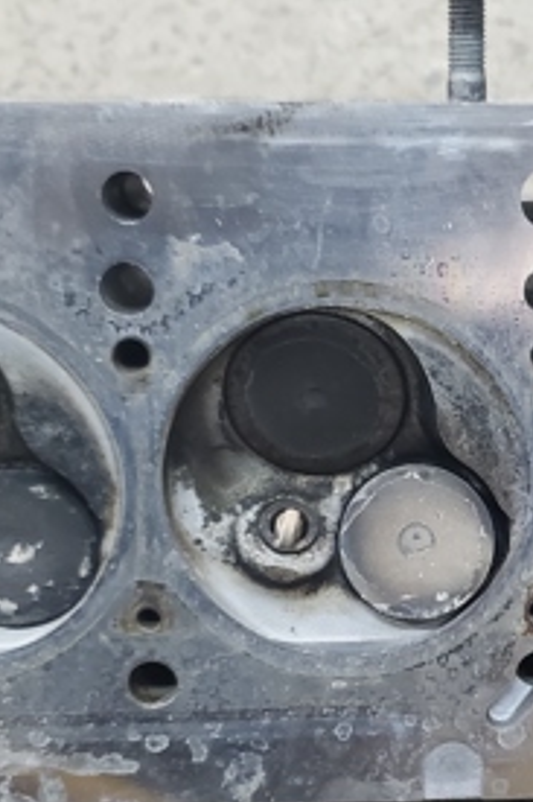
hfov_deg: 21.0
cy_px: 529
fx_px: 1401
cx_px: 507
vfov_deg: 31.7
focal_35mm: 63
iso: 500
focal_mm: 4.3
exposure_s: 1/50
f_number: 1.5
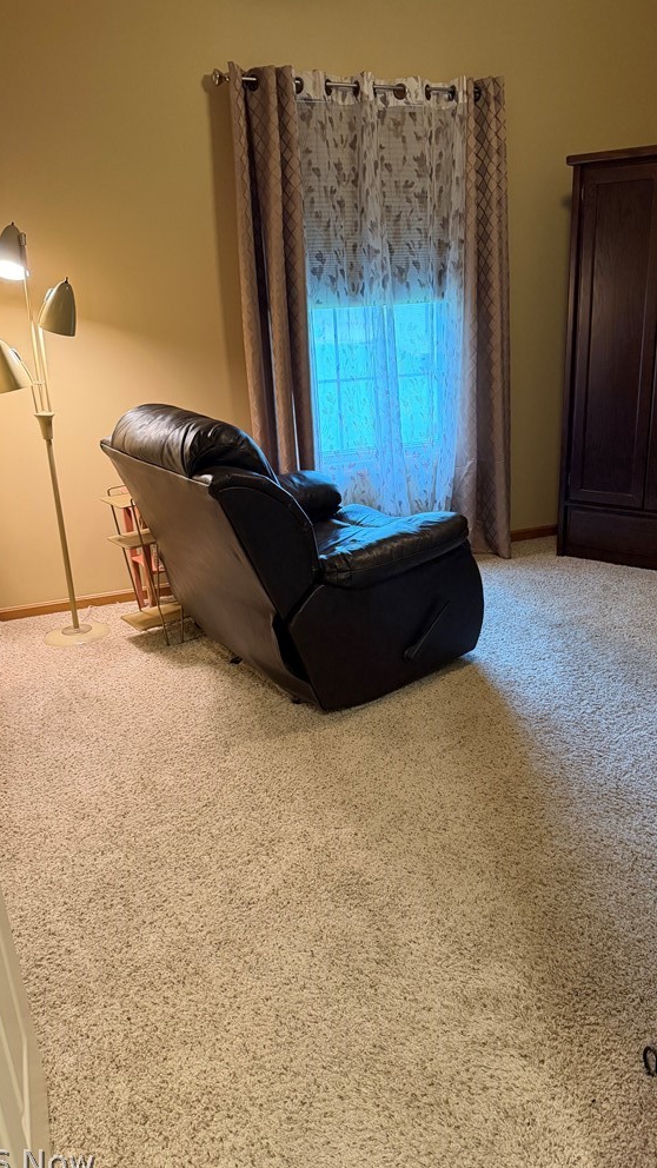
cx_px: 384
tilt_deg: -19.5
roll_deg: +2.8
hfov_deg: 42.7
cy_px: 586
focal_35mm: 27
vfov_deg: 69.9
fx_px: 836
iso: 640
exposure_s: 1/60
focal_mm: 6.76
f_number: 1.78
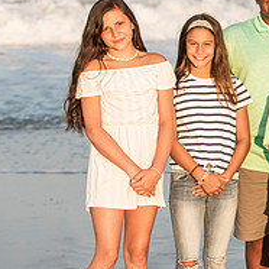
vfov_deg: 7.5
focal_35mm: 233
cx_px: 388
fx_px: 2049
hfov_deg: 7.4
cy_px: 82
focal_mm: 82
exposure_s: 1/2500
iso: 400
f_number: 3.5
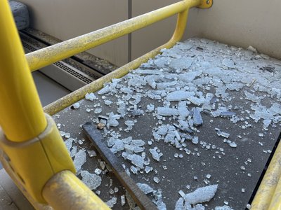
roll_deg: +1.5
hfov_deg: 67.3
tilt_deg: -39.8
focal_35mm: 26
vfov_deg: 53.1
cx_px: 140
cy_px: 105
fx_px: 211
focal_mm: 4.2
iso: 32
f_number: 1.6
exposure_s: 1/121
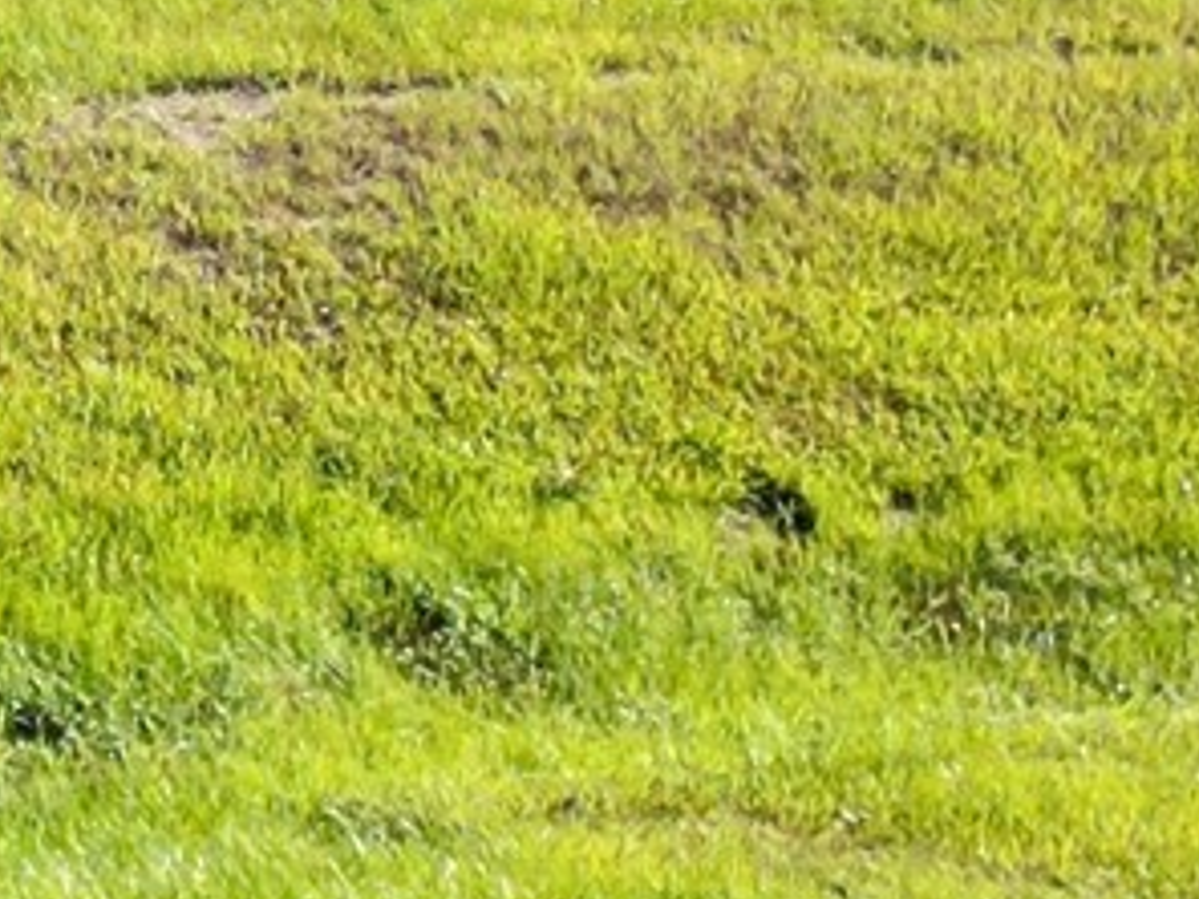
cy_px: -1571
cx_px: -2135
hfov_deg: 9.7
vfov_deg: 8.0
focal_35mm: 166
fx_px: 5750
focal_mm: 6.72
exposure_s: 1/1500
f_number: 1.7
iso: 100
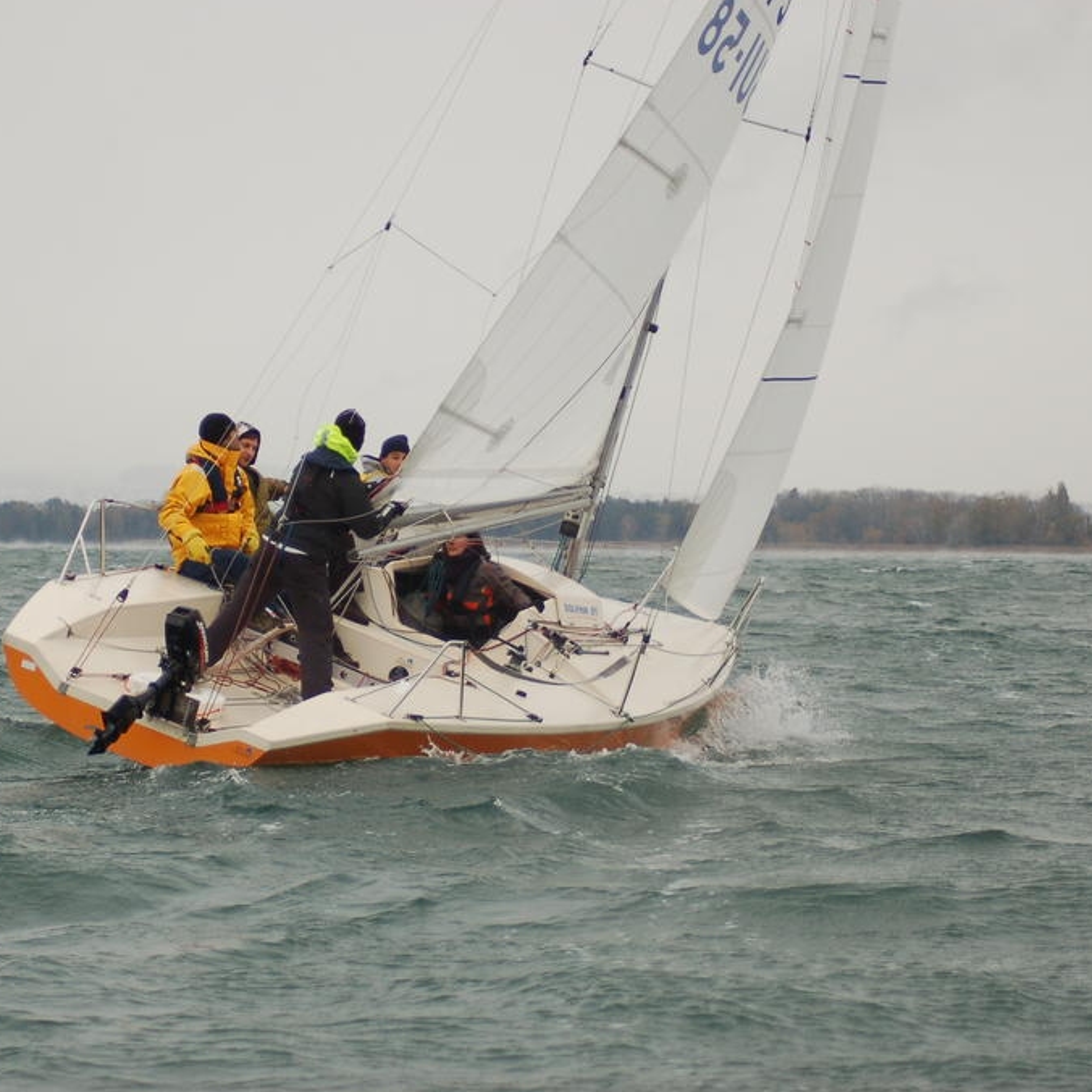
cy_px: 545
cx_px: 415
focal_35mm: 135
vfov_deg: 12.9
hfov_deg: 12.9
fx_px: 4818
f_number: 4
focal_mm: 70
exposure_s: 1/640
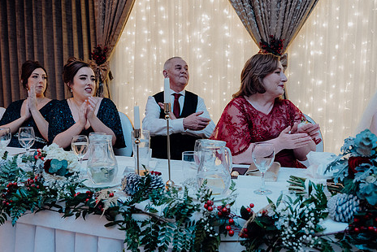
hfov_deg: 54.4
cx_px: 202
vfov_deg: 37.9
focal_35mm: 35
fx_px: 367
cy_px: 134
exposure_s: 1/160
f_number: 3.5
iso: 2500
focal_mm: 28
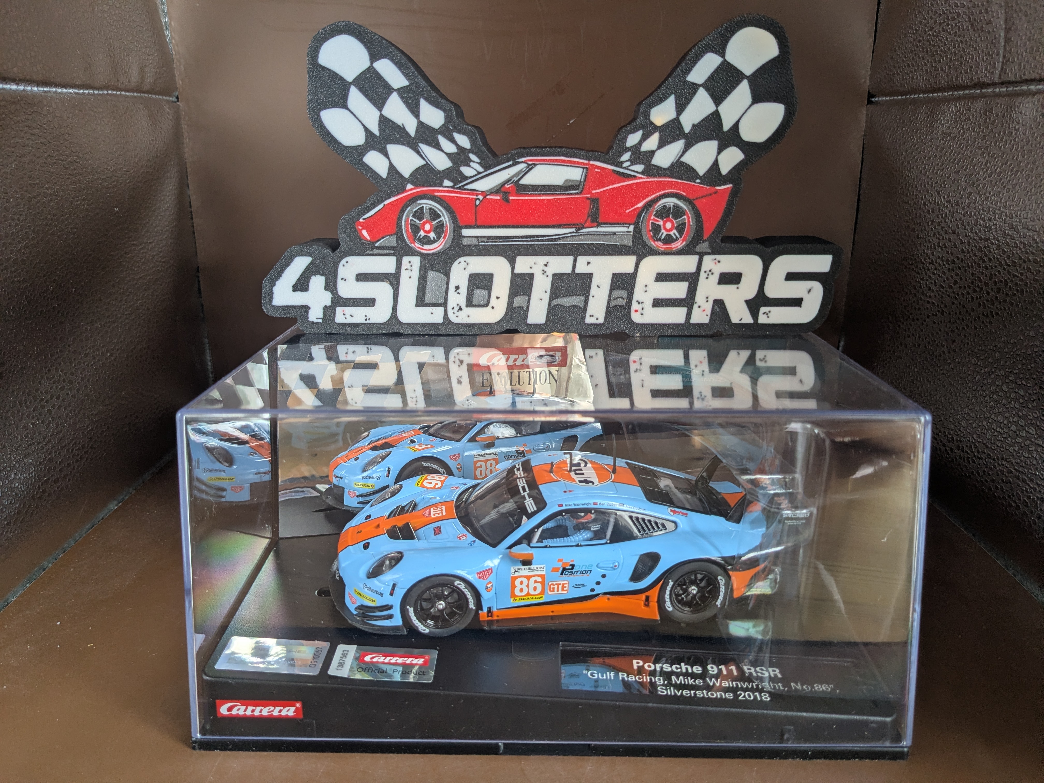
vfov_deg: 51.4
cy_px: 392
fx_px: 814
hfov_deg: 65.3
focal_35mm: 27
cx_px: 522
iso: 96
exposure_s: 1/99.9
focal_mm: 4.38
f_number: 1.73
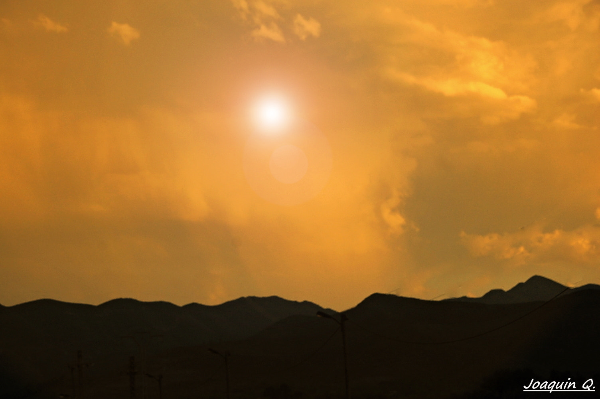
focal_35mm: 120
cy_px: 200
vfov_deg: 11.4
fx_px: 1998
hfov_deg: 17.1
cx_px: 300
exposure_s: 1/500
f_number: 5.6
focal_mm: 80
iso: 400
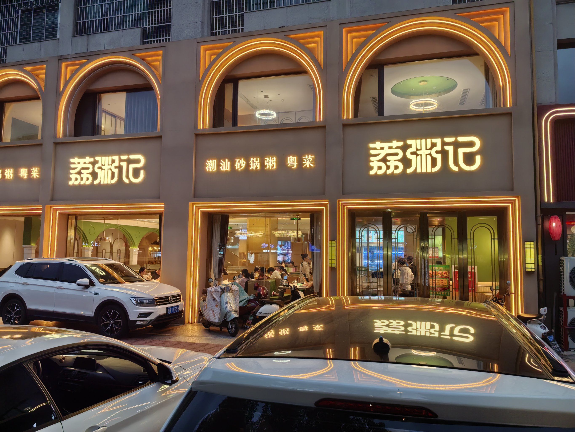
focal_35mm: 27
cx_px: 288
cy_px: 216
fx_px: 448
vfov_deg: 51.4
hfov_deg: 65.3
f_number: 2
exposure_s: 1/120
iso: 80
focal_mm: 5.72
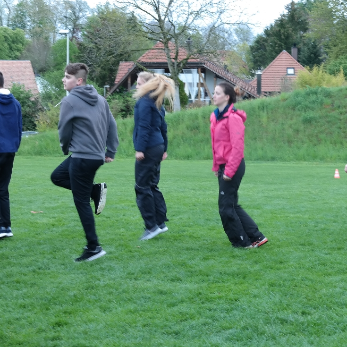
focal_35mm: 98
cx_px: 239
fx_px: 1111
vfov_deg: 17.7
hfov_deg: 17.7
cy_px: 140
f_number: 6.3
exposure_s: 1/60
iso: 200
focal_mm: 35
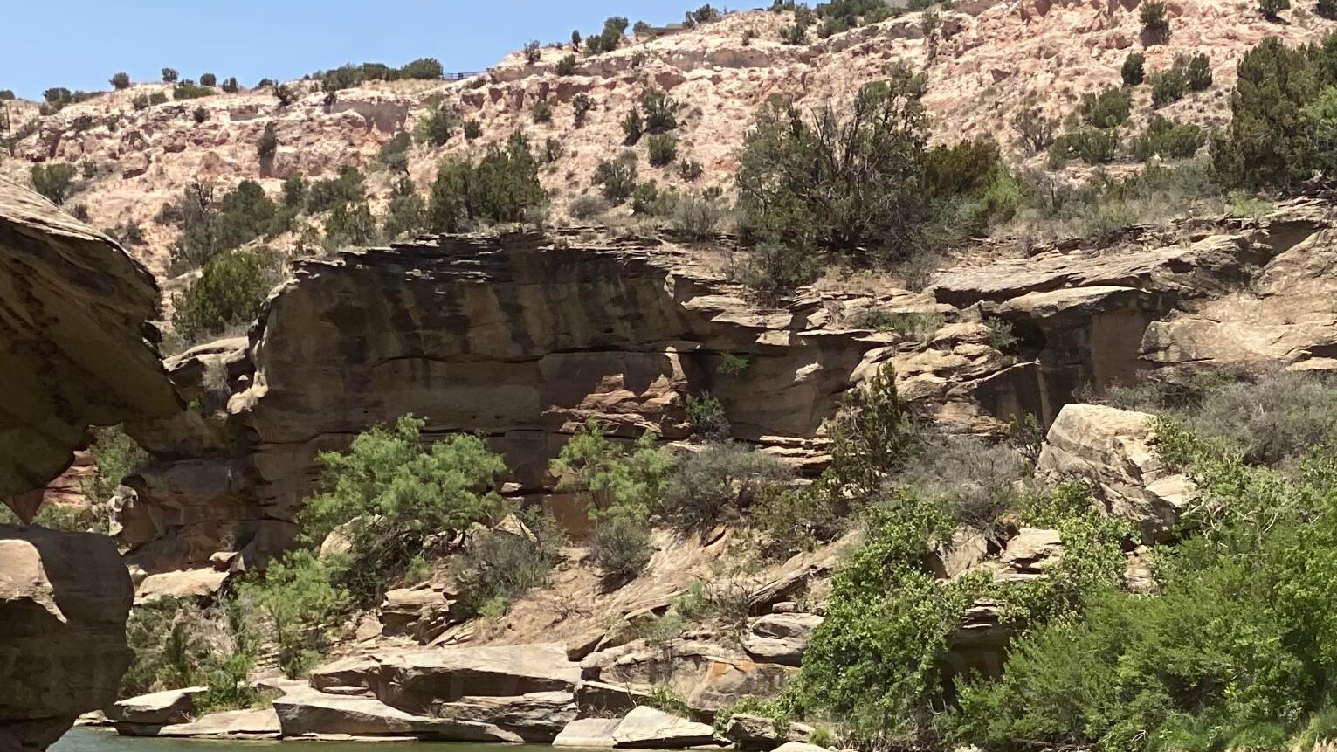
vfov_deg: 10.8
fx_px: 3935
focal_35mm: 111
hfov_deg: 18.8
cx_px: 1296
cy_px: 687
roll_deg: +0.2
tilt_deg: -1.5
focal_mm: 6
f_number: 2
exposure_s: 1/1597
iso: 20
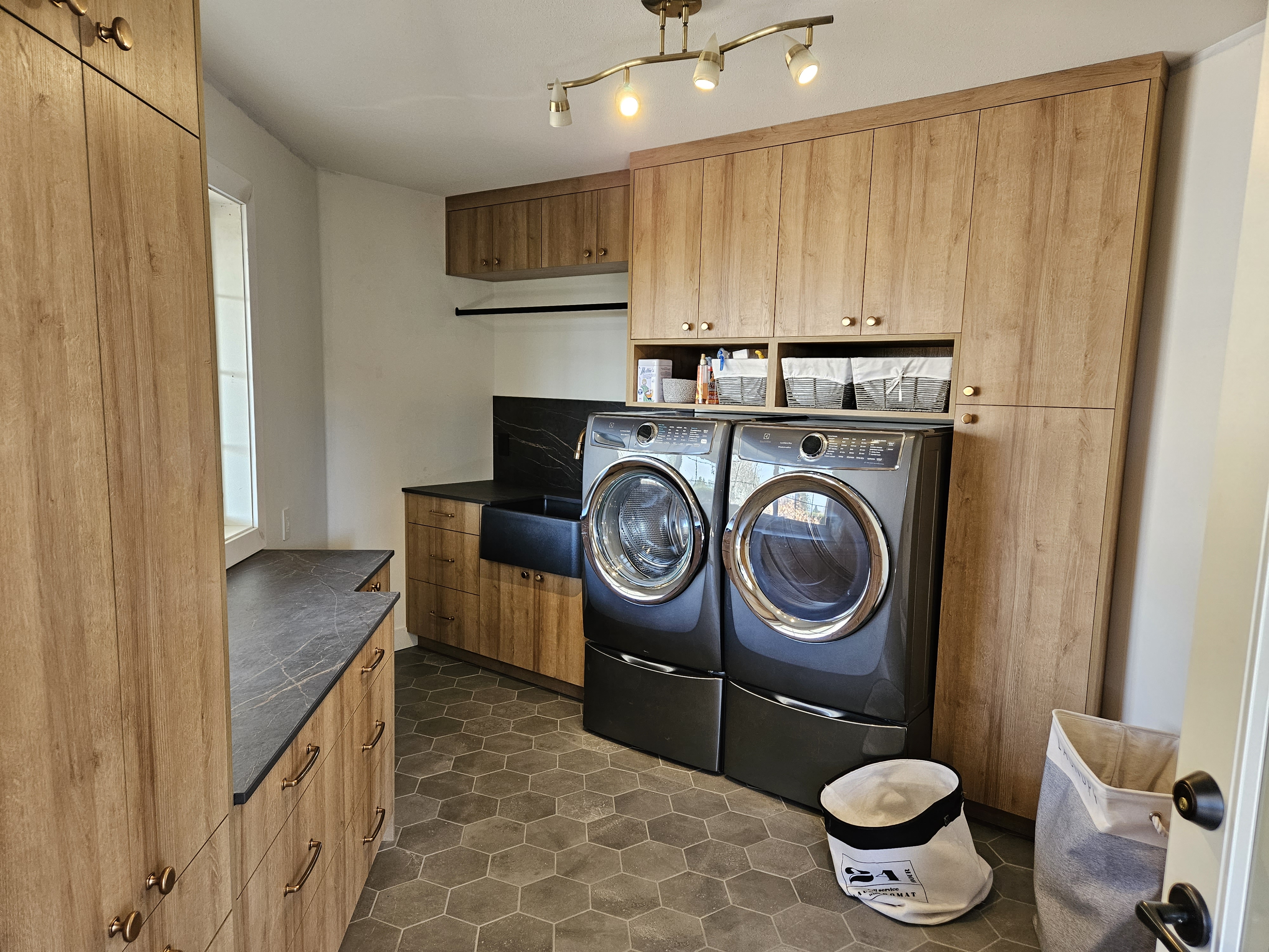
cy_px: 476
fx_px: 843
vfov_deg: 58.9
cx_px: 634
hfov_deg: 73.9
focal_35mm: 23
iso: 250
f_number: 1.8
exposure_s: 1/120
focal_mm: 5.4
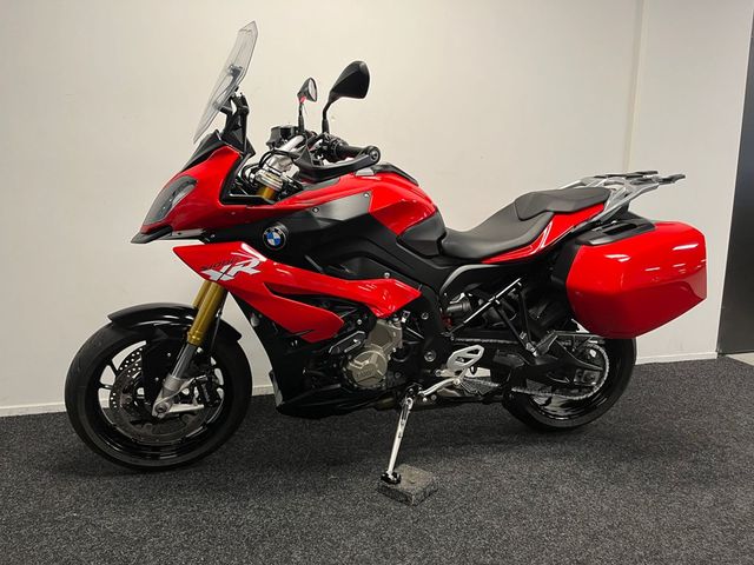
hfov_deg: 67.3
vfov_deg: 53.1
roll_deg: -0.4
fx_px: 566
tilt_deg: -9.8
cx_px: 377
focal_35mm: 26
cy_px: 282
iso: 100
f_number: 1.6
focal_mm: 5.1
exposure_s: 1/50
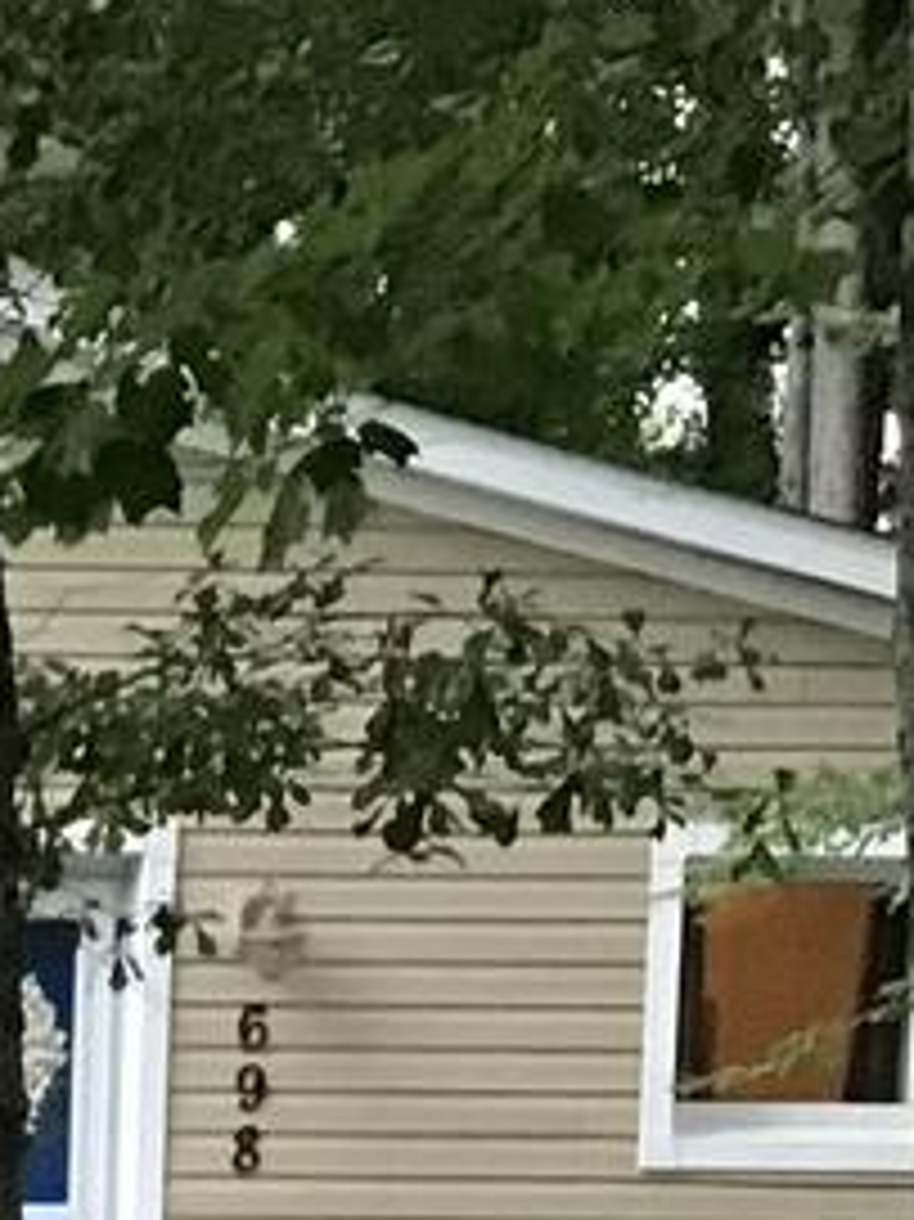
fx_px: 5813
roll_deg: -1.6
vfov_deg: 11.7
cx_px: -982
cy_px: 1549
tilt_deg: -6.3
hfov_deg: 8.5
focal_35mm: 165
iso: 160
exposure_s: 1/30
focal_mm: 3.3
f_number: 2.4
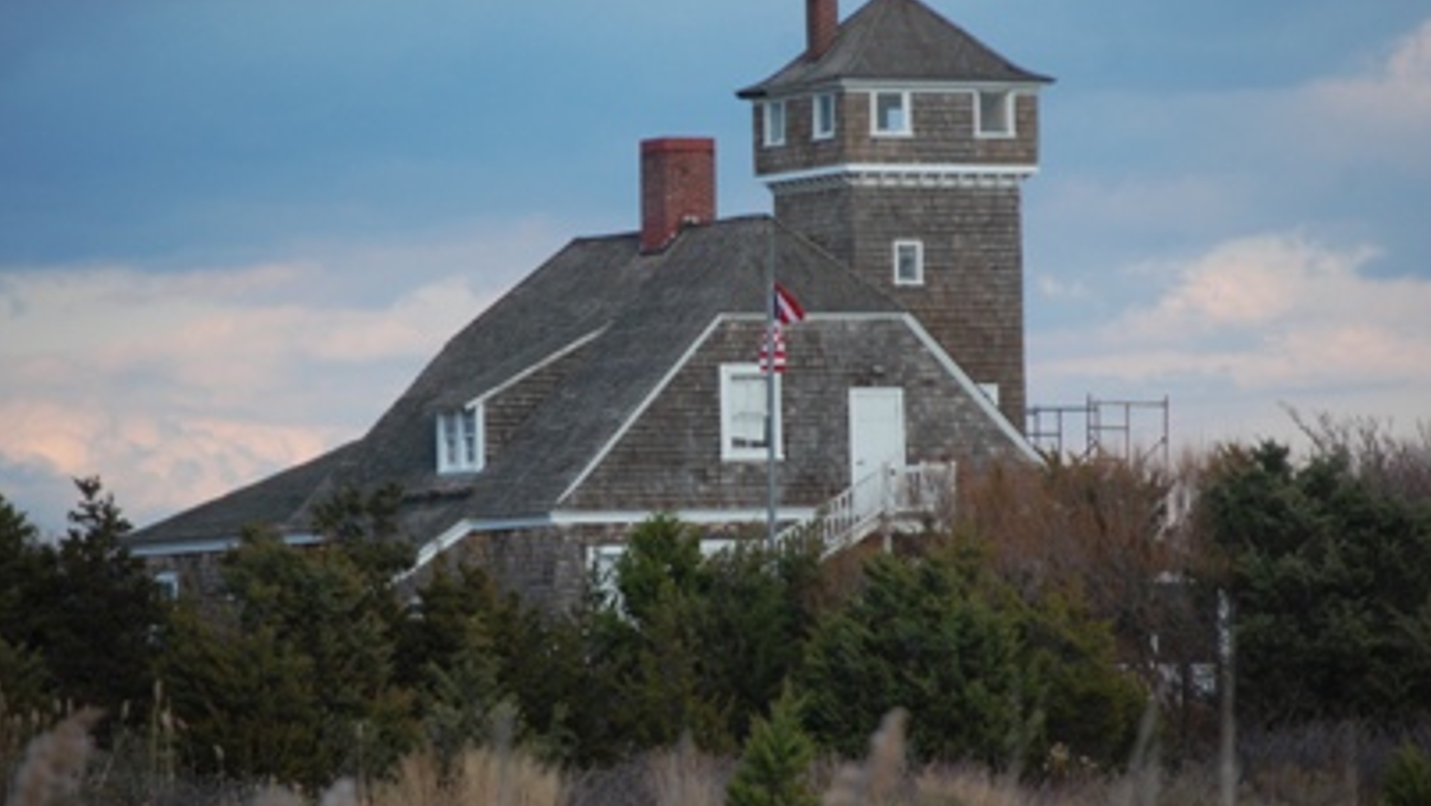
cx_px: 724
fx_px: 8942
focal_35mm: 236
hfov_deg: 9.1
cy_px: 348
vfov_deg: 5.2
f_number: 5
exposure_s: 1/500
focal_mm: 135
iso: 450
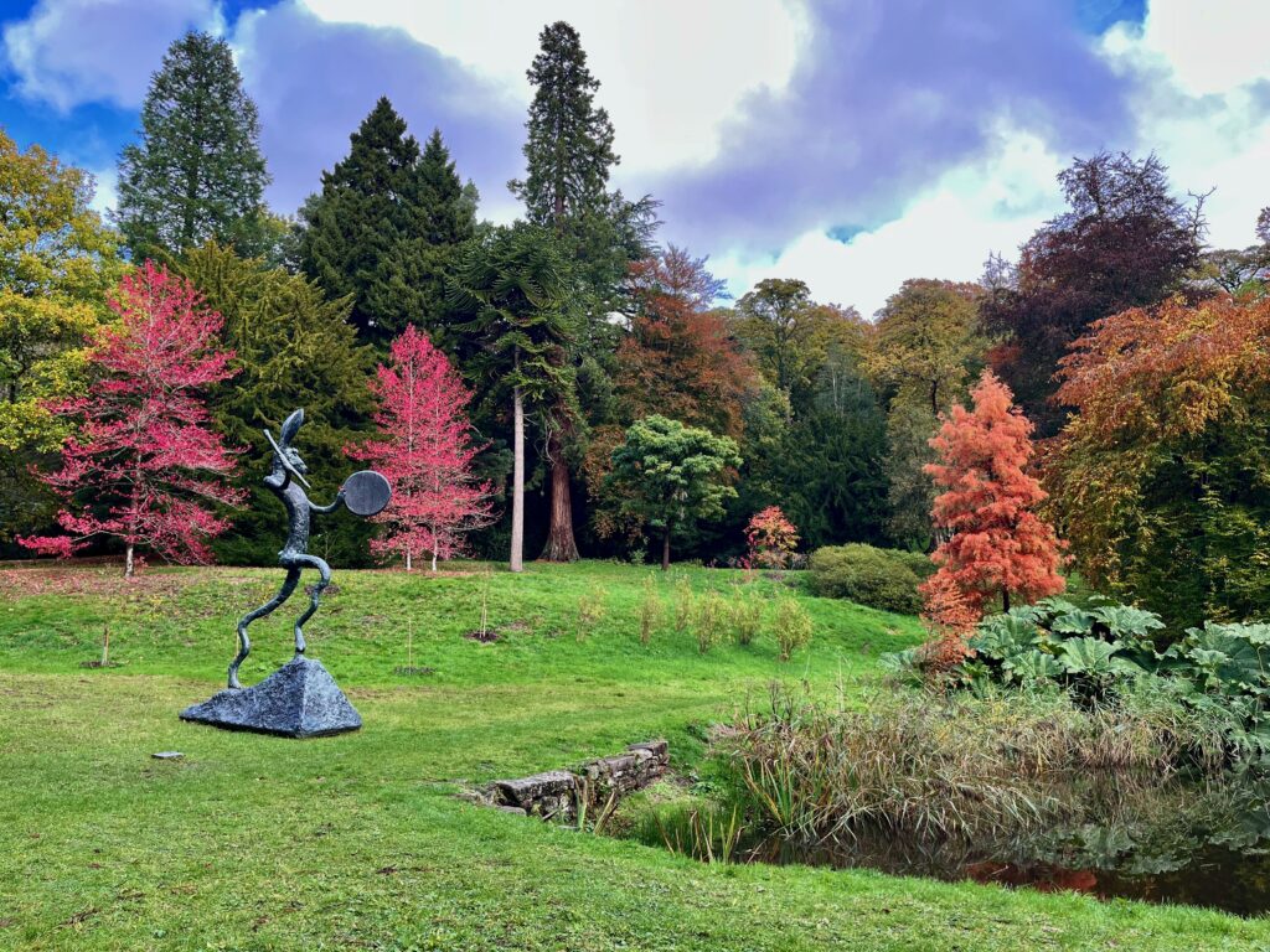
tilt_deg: +10.5
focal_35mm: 26
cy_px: 476
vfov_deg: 53.1
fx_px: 954
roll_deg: +1.0
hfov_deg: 67.3
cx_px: 635
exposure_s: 1/289
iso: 50
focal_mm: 5.1
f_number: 1.6
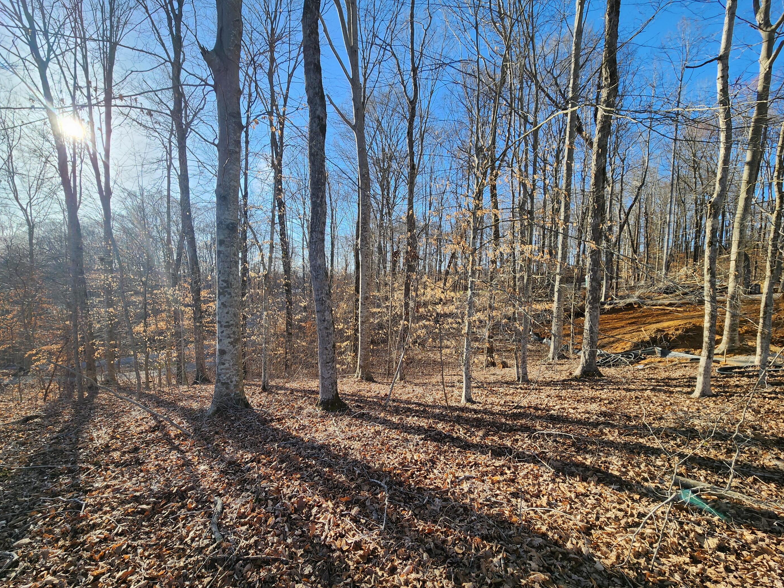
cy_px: 306
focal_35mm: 14
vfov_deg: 85.6
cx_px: 366
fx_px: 317
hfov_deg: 101.9
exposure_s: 1/897
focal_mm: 2.2
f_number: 2.2
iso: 50
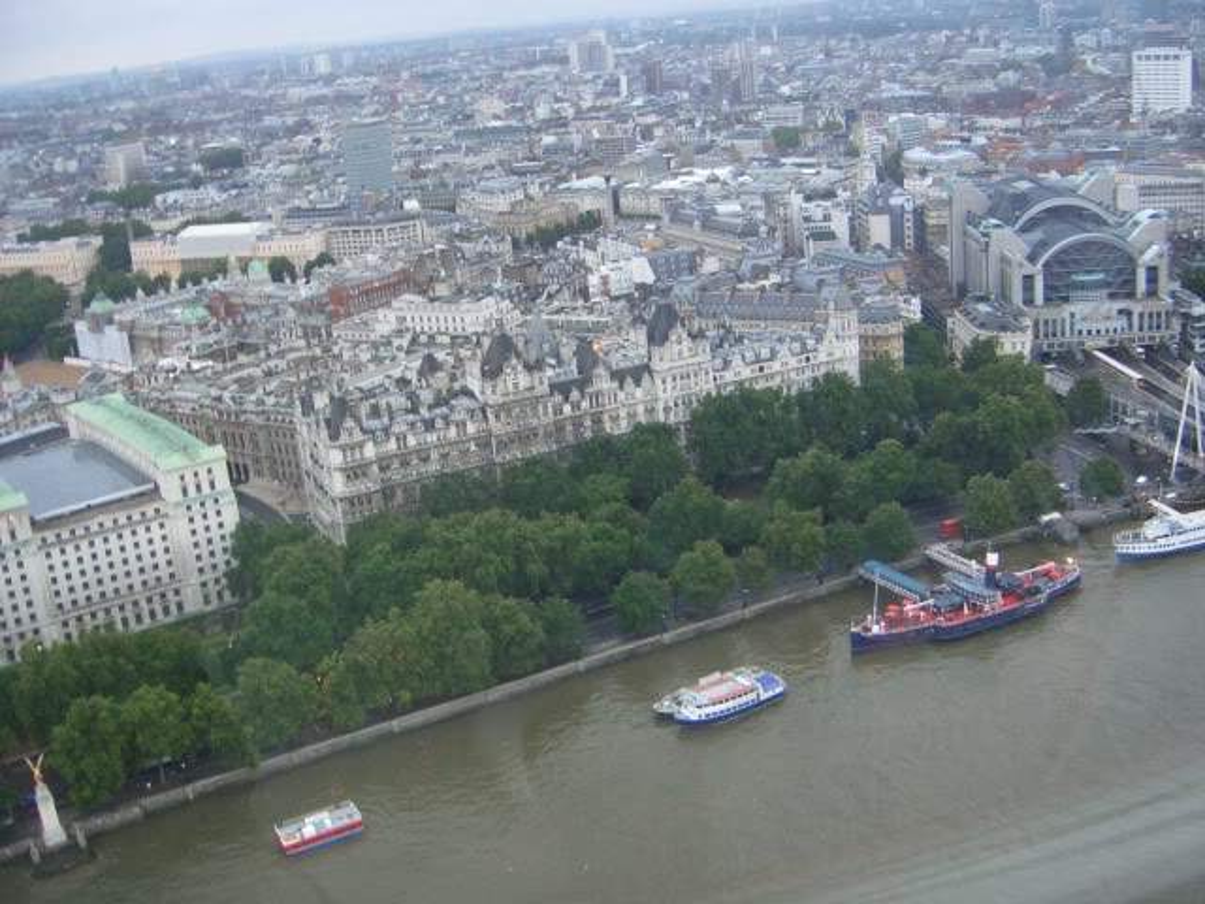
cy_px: 452
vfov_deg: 36.8
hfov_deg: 47.9
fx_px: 1358
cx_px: 602
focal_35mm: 39
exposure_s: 1/30
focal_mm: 8
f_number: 2.8
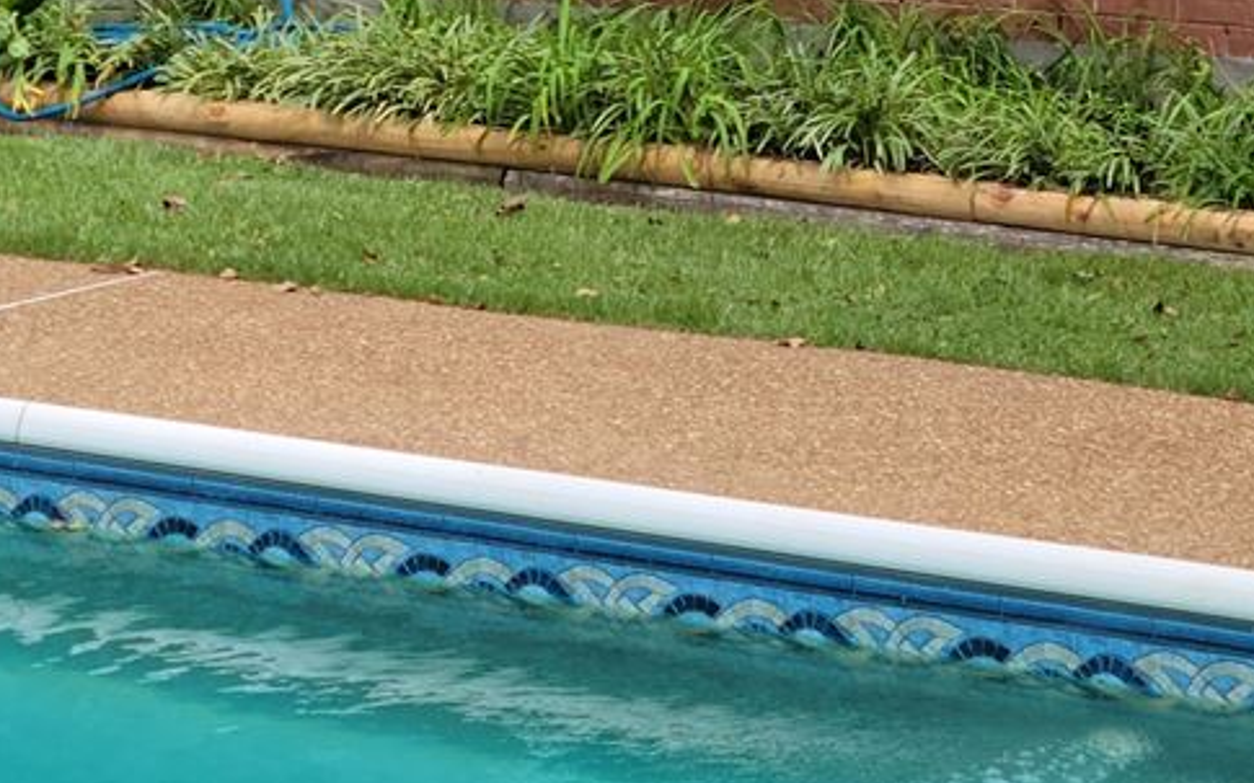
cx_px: 443
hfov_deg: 14.8
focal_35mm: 141
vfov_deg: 8.9
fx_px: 4818
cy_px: -646
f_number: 2
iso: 25
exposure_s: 1/742
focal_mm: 5.9
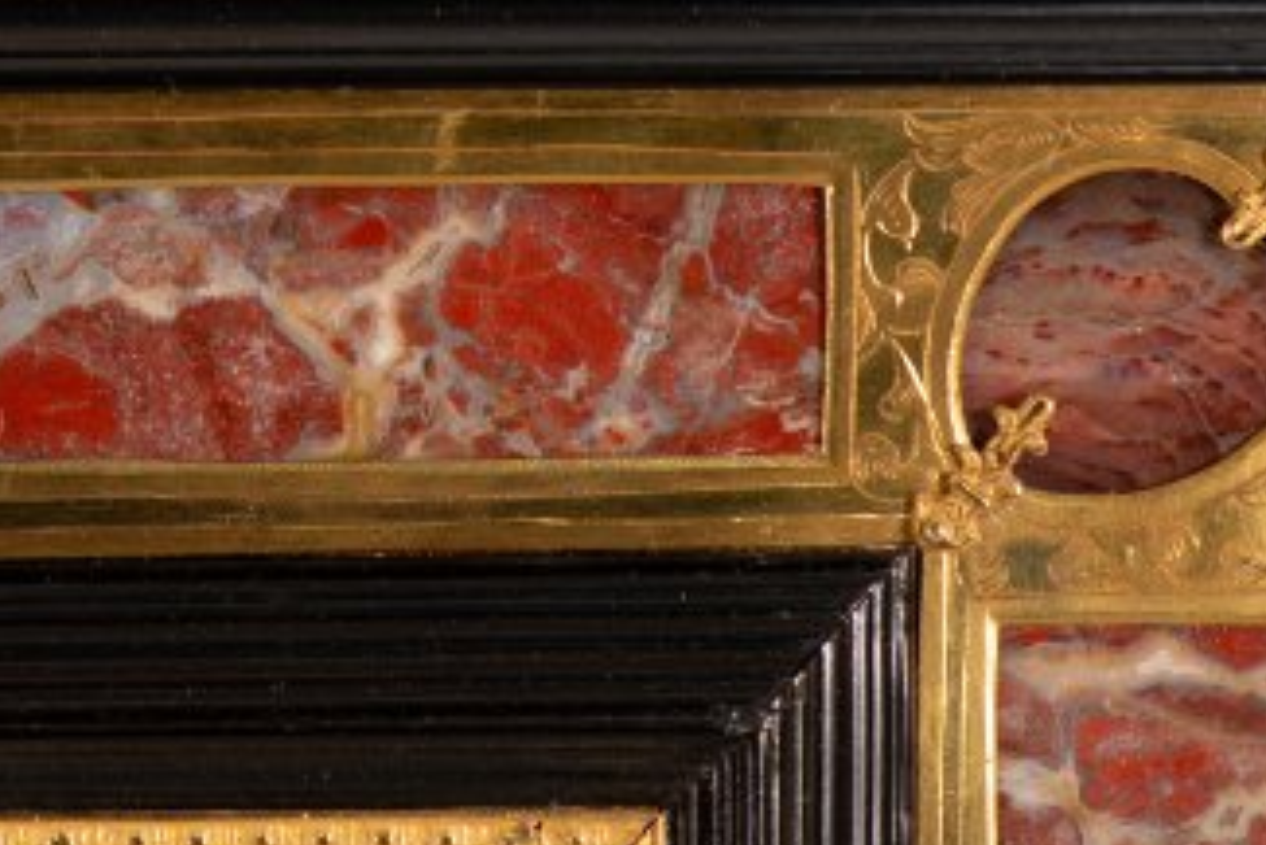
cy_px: -438
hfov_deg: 5.3
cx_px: -541
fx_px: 13650
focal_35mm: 388
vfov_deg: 3.5
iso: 100
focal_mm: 105
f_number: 6.3
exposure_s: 1/2
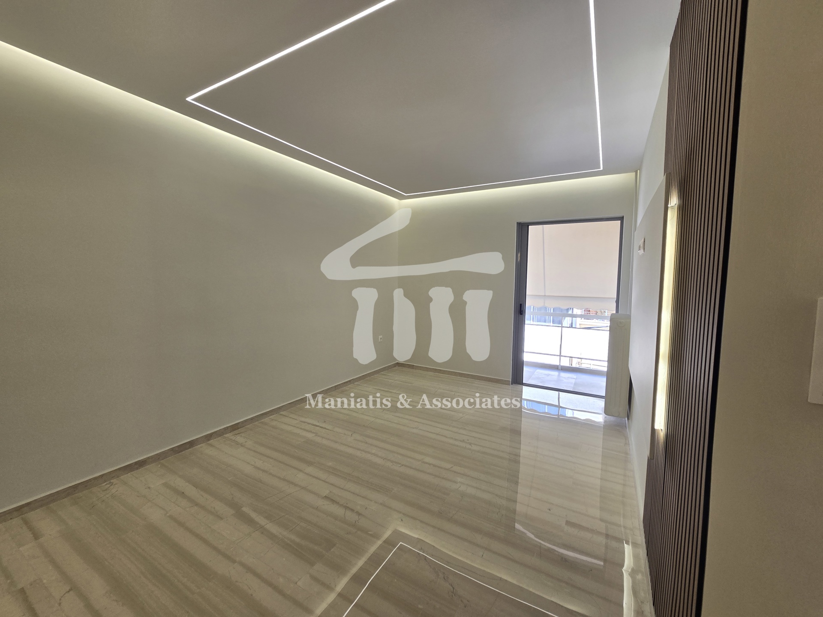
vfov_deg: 89.9
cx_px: 412
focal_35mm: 13
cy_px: 308
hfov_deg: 106.2
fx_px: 309
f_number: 2.2
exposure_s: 1/112
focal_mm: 2.2
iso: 50
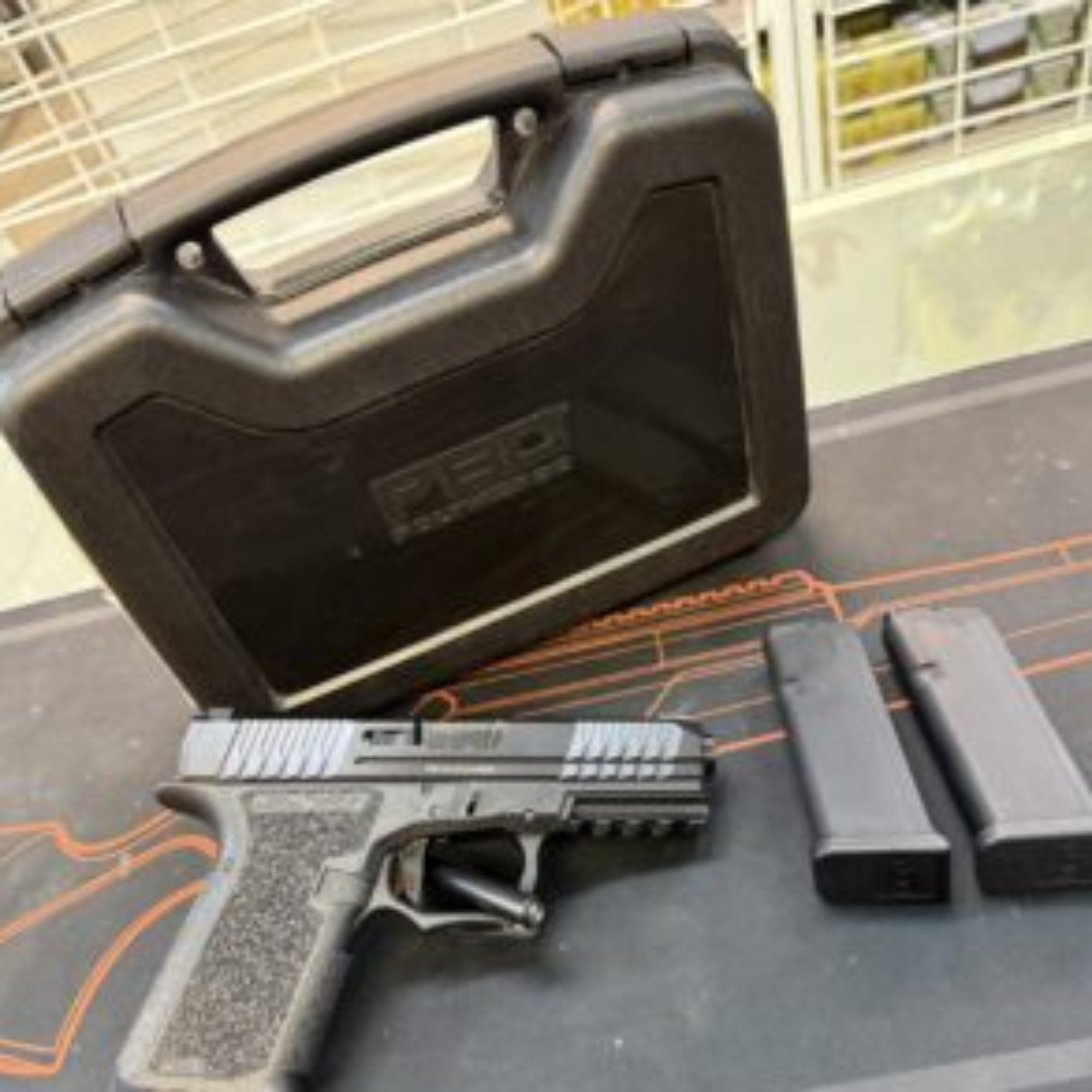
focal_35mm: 29
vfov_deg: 55.0
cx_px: 555
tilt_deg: -46.4
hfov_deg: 55.6
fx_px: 1035
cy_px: 682
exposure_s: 1/50
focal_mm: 6.76
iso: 500
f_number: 1.78
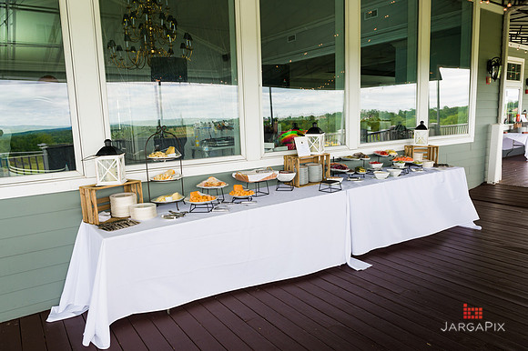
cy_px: 176
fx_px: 381
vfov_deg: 49.5
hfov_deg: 69.4
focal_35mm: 26
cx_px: 264
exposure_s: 1/200
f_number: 8
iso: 200
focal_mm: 26
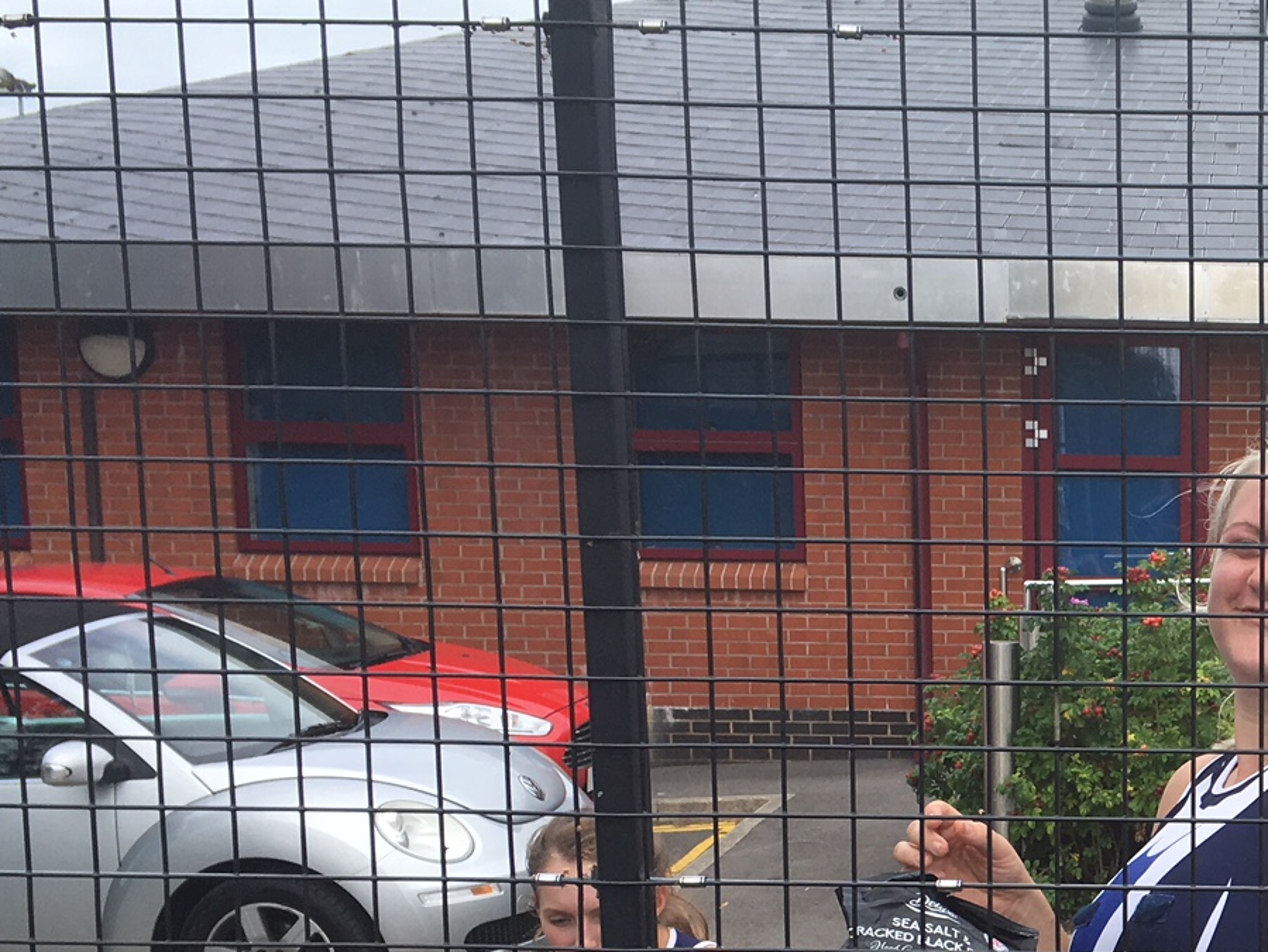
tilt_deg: -8.5
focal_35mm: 65
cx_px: 1364
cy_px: 870
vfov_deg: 22.0
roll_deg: -1.2
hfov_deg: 27.5
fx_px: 2382
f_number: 2.2
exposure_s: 1/718
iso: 25
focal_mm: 4.15
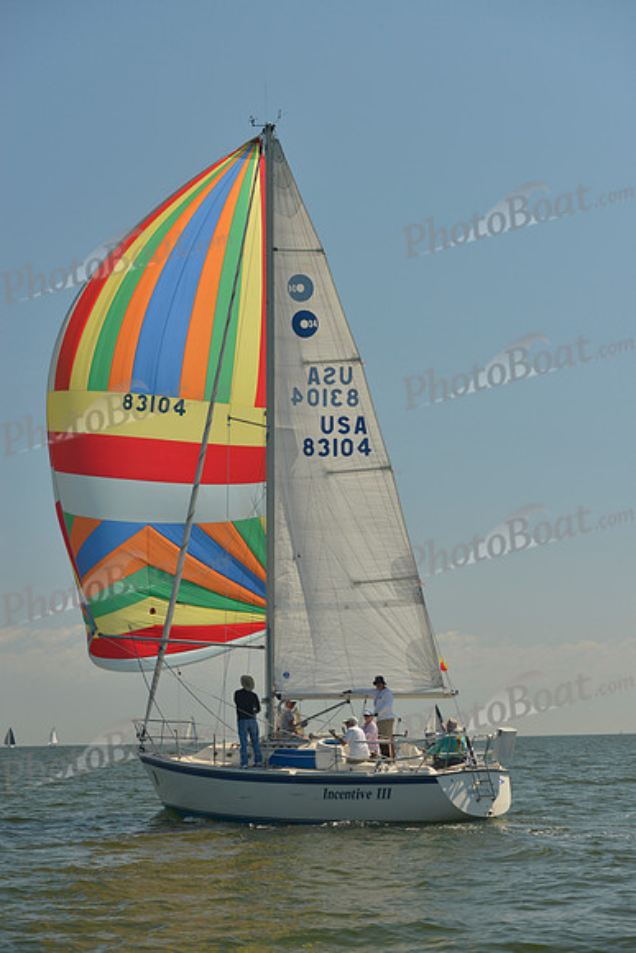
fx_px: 1854
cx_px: 318
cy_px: 476
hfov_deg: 19.5
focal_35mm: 70
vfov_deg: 28.8
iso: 200
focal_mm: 70
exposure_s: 1/800
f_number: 6.3
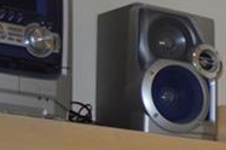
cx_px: 575
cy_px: 346
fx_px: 1028
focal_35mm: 164
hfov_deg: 10.5
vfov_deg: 7.8
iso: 400
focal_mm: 20
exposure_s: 1/60
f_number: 3.8
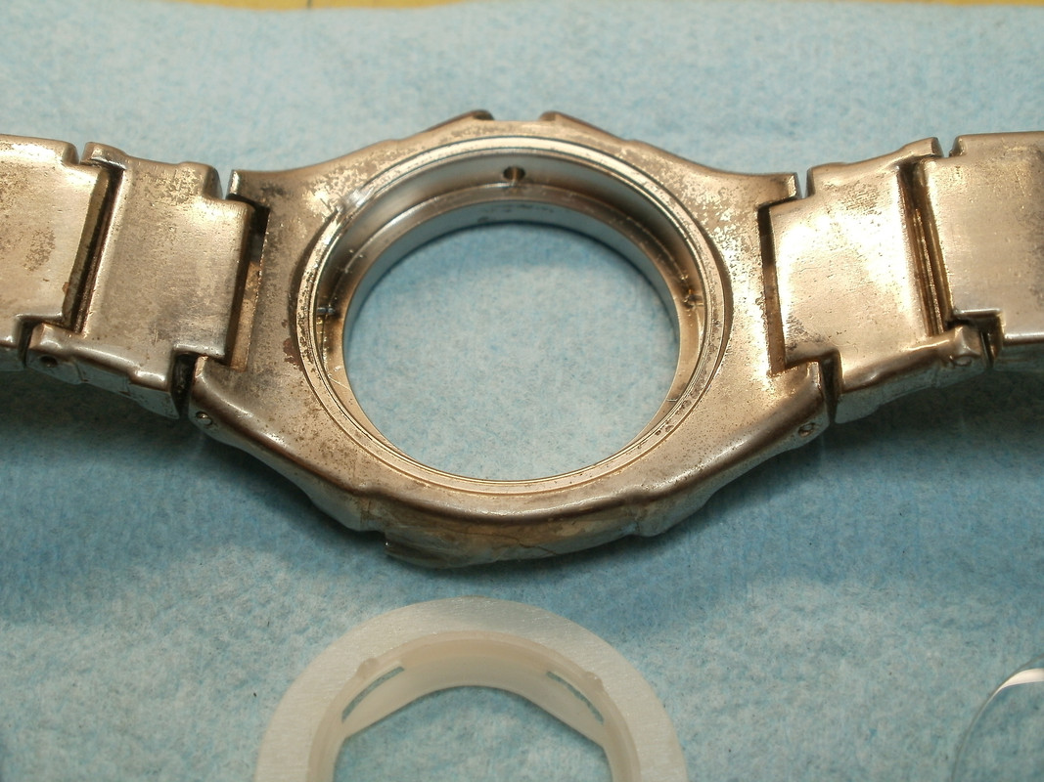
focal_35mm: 44
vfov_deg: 32.9
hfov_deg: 43.0
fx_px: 1327
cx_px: 522
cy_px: 391
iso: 100
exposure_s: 1/40
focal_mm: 7.7
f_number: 4
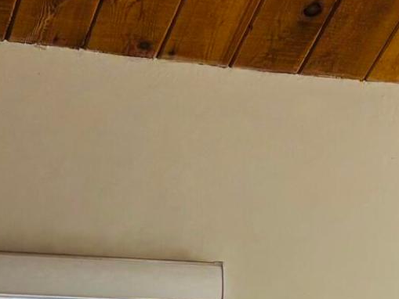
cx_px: 379
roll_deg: +0.0
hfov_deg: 13.3
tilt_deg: -2.4
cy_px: 584
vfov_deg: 9.5
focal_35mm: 147
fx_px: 1695
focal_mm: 5.96
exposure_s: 1/120
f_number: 1.6
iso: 50
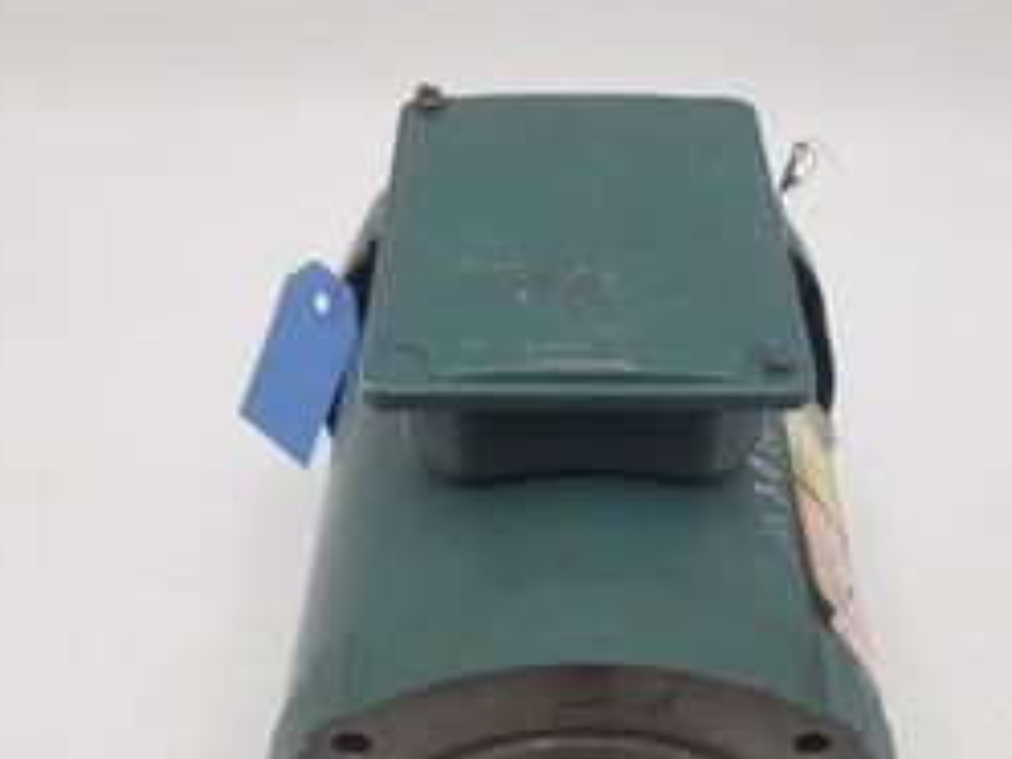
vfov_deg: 33.5
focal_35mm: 42
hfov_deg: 44.6
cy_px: 592
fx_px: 1228
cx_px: 592
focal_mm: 4.3
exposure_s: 1/208
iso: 50
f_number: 1.5
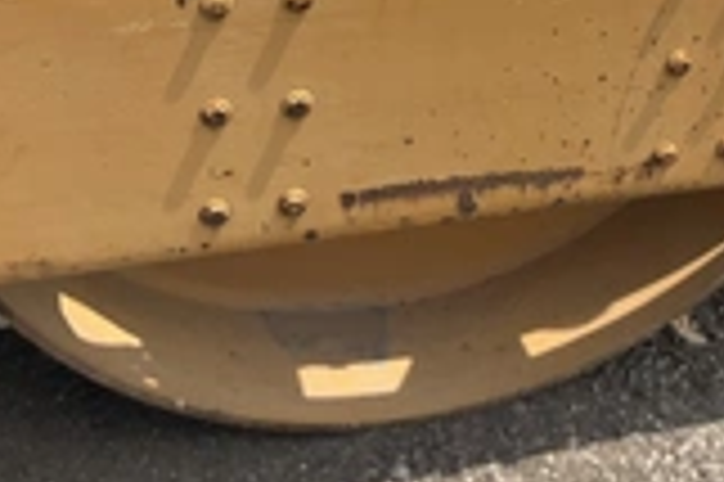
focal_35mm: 75
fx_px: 1507
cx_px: 450
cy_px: -90
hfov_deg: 26.9
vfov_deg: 17.3
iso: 25
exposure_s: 1/912
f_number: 1.8
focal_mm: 3
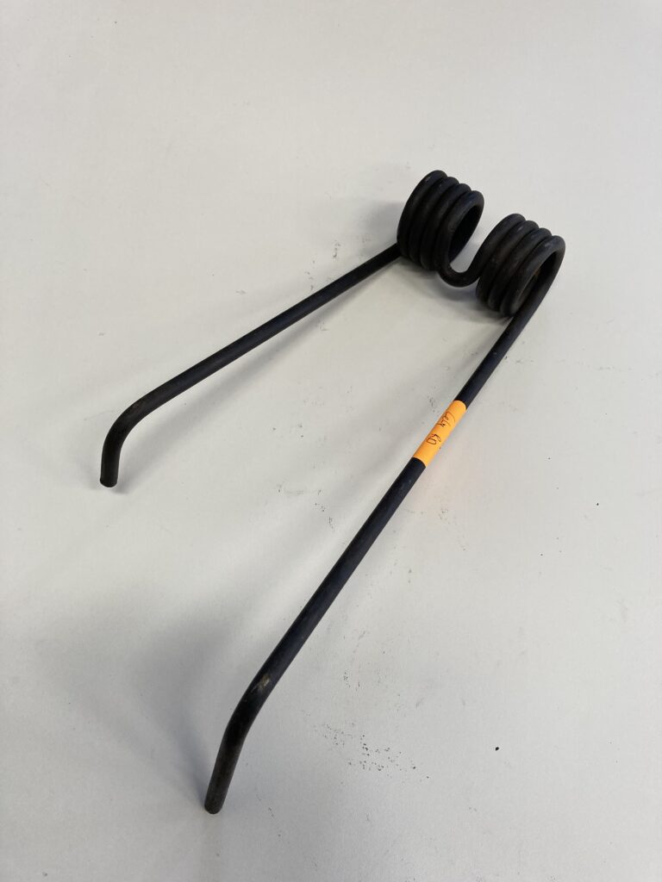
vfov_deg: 63.4
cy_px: 441
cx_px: 331
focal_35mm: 28
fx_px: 714
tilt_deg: -63.7
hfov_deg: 49.7
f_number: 1.8
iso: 80
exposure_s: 1/100
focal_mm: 3.99
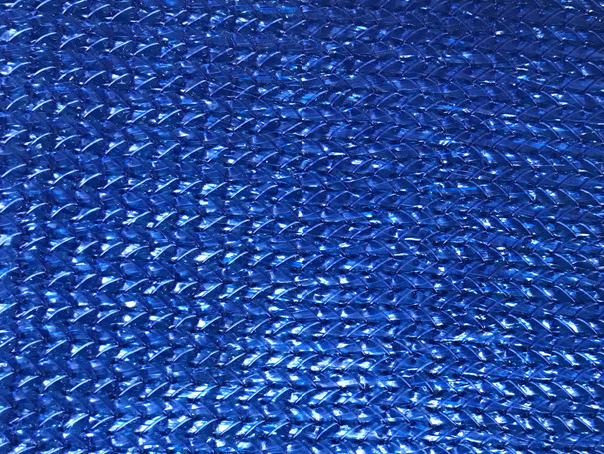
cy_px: 252
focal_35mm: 37
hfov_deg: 49.6
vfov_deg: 38.6
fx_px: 646
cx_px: 382
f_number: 1.8
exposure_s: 1/33
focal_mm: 3.99
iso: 40
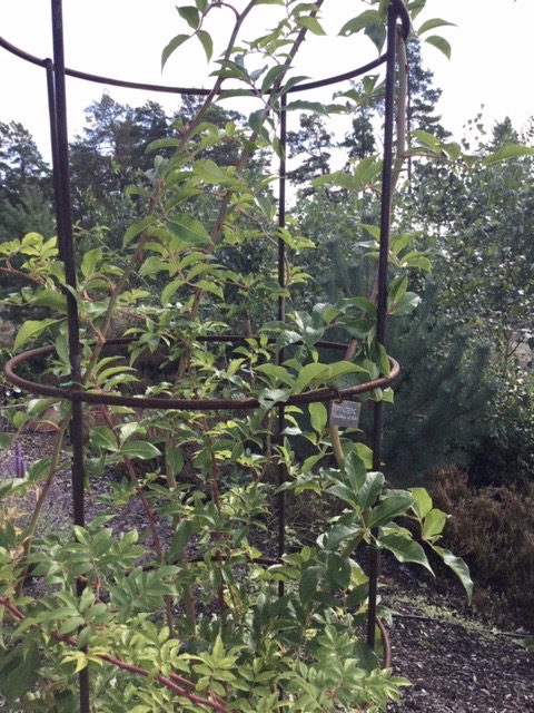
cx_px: 267
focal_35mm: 31
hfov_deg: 45.4
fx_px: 638
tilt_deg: -9.9
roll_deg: +3.0
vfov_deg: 58.4
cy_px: 356
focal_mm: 3.3
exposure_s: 1/252
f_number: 2.4
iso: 25
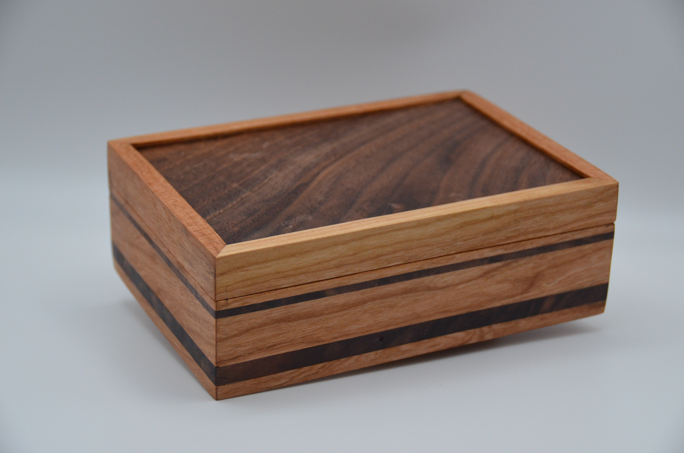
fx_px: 1593
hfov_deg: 24.2
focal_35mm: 84
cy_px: 226
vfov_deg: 16.2
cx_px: 342
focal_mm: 56
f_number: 4.8
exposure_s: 1/250
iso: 1600
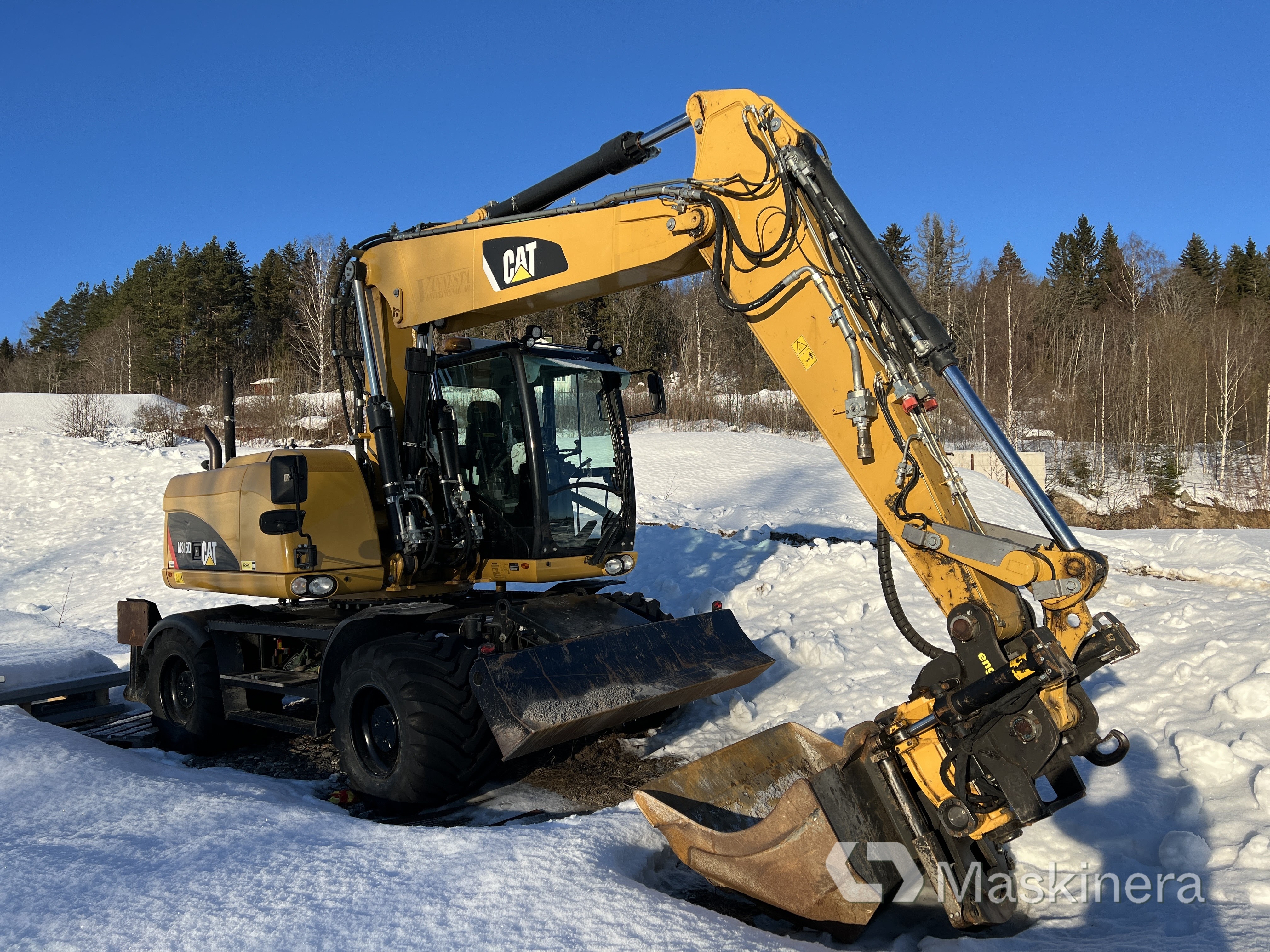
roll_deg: +2.0
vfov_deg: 53.1
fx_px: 954
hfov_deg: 67.3
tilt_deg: +4.0
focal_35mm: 26
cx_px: 635
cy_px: 476
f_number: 1.5
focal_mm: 5.7
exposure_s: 1/3968
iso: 50
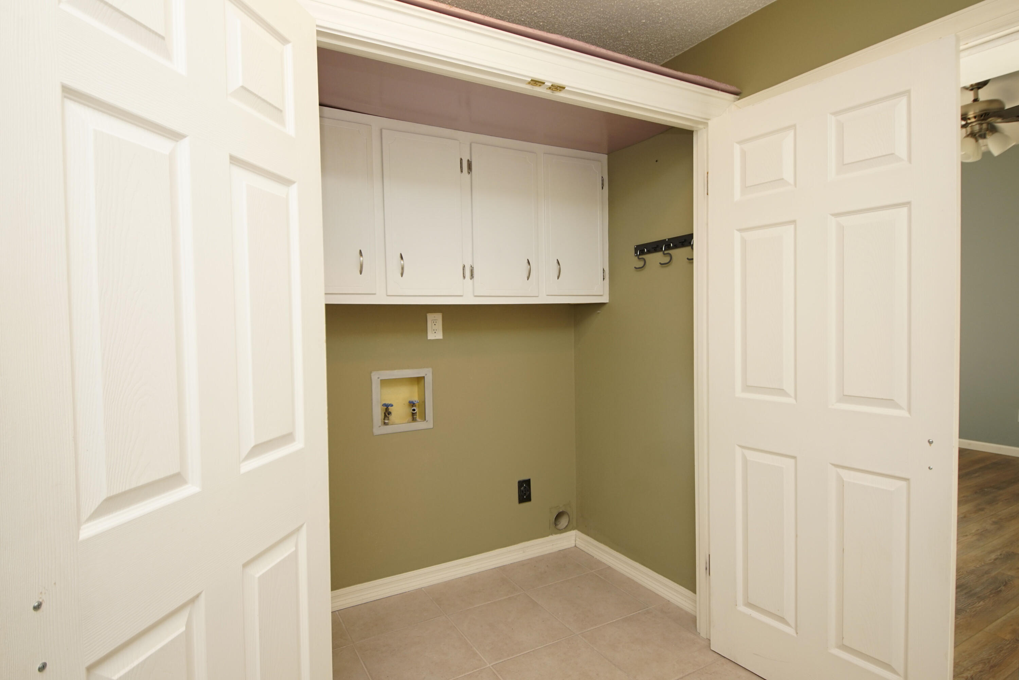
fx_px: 510
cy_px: 340
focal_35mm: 18
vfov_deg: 67.4
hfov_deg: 90.0
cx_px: 510
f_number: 4.5
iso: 320
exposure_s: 1/60
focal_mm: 12
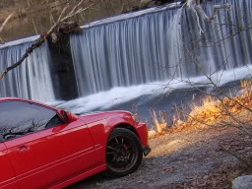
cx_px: -28
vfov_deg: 15.1
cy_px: 169
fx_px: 706
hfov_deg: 19.4
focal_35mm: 97
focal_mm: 8.13
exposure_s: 1/2
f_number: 2.7
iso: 71
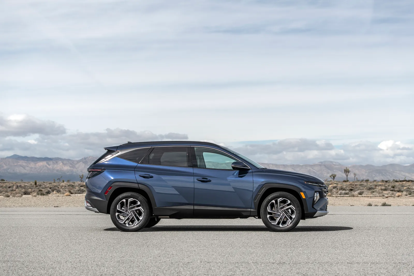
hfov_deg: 27.0
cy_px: 138
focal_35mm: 75
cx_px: 207
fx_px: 863
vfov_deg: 18.2
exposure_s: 1/500
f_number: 5
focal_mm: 75
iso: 64
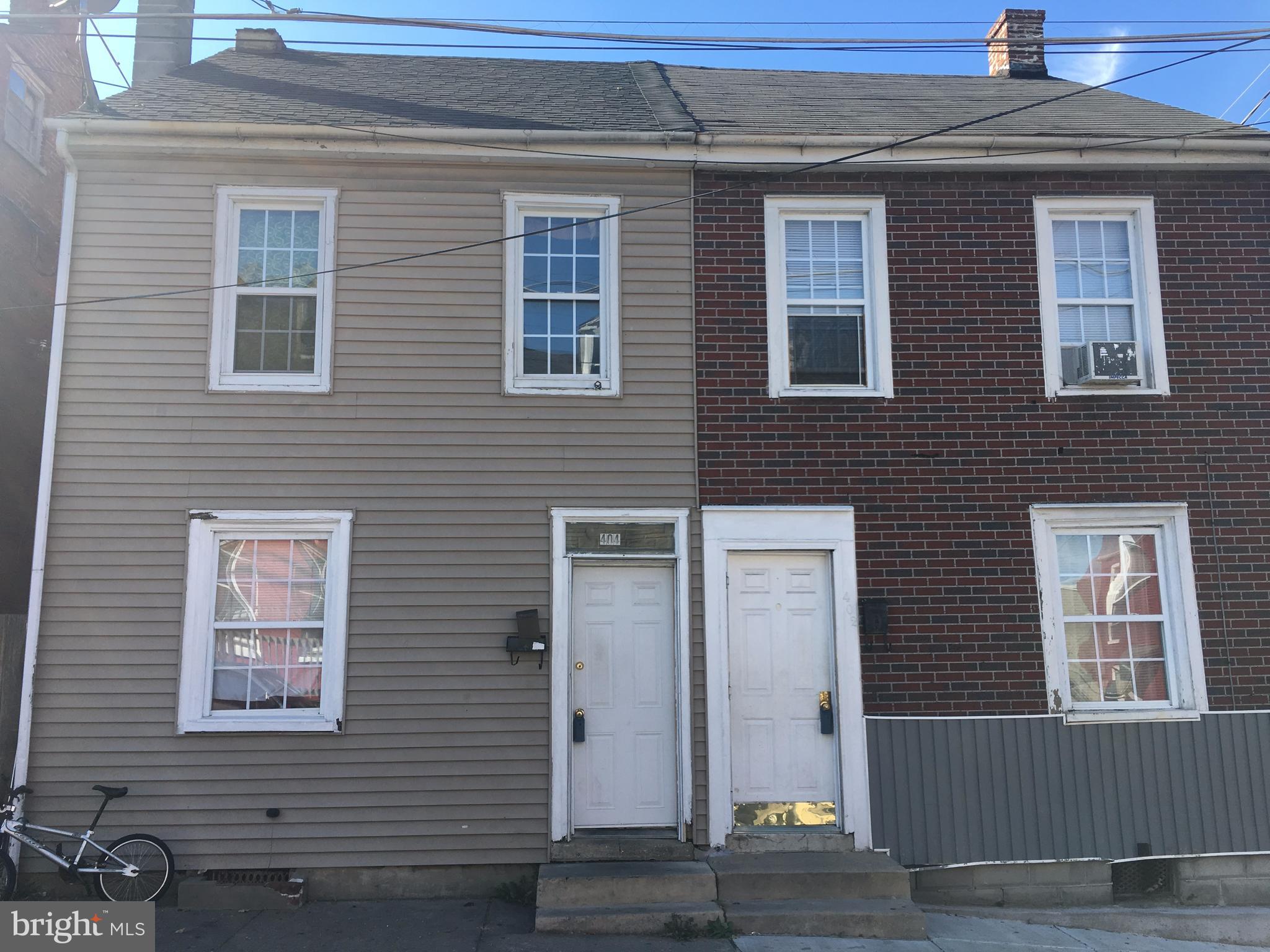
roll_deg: -0.4
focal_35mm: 29
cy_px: 476
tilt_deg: +10.2
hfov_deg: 61.7
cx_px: 635
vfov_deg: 48.2
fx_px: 1064
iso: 25
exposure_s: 1/530
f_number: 2.2
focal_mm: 4.15
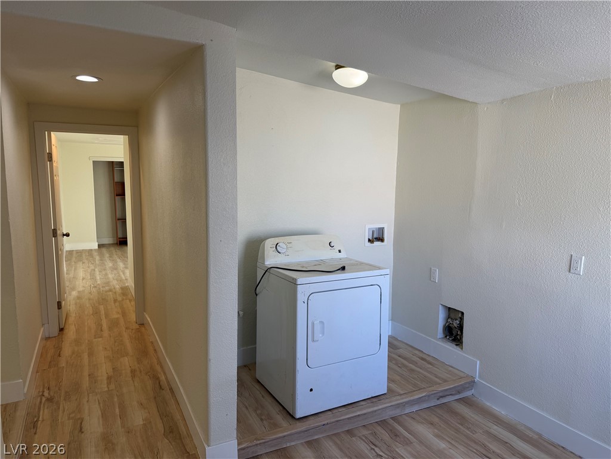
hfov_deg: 71.6
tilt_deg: -5.9
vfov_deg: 56.8
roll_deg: -0.8
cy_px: 230
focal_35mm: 24
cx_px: 306
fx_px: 424
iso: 100
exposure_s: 1/250
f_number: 1.78
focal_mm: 6.76
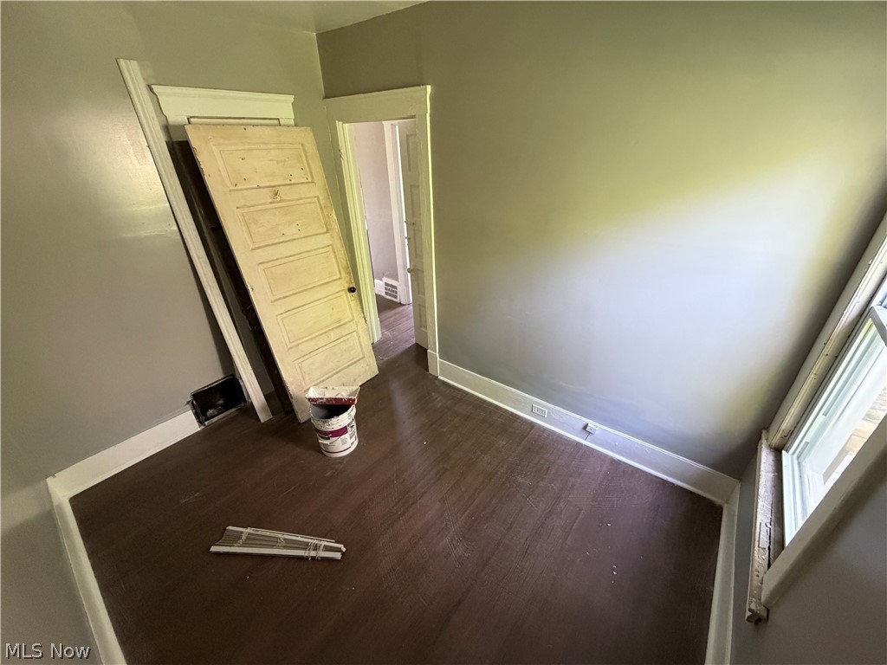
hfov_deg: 102.1
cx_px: 444
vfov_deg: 85.7
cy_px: 332
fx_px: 359
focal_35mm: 14
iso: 500
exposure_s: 1/60
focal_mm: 2.22
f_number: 2.2
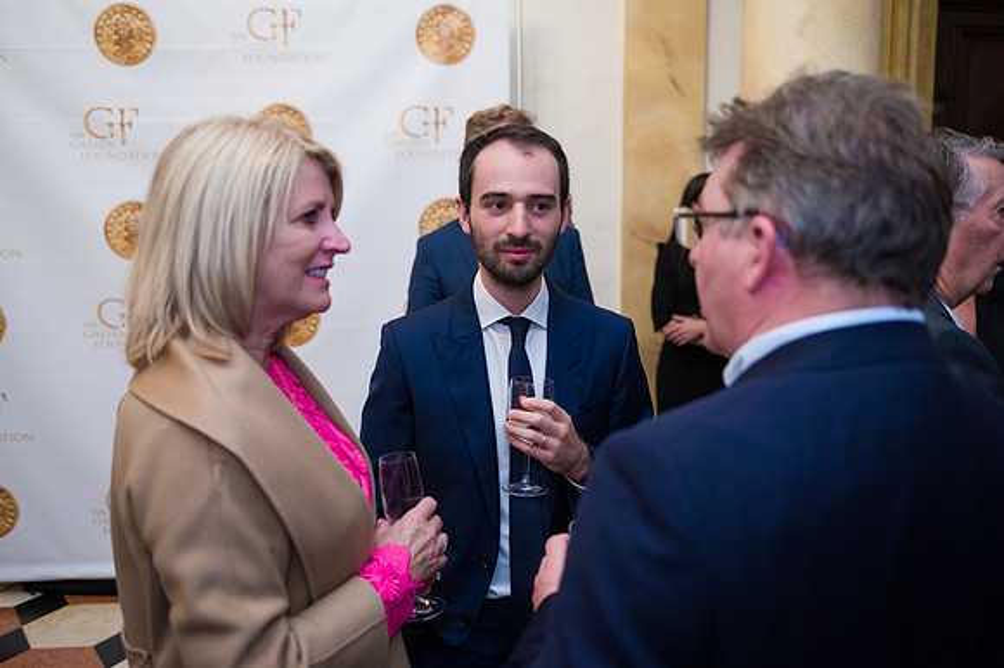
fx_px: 931
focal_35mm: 33
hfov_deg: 56.7
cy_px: 334
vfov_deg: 39.5
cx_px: 503
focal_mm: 32
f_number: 3.2
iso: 1600
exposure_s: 1/125
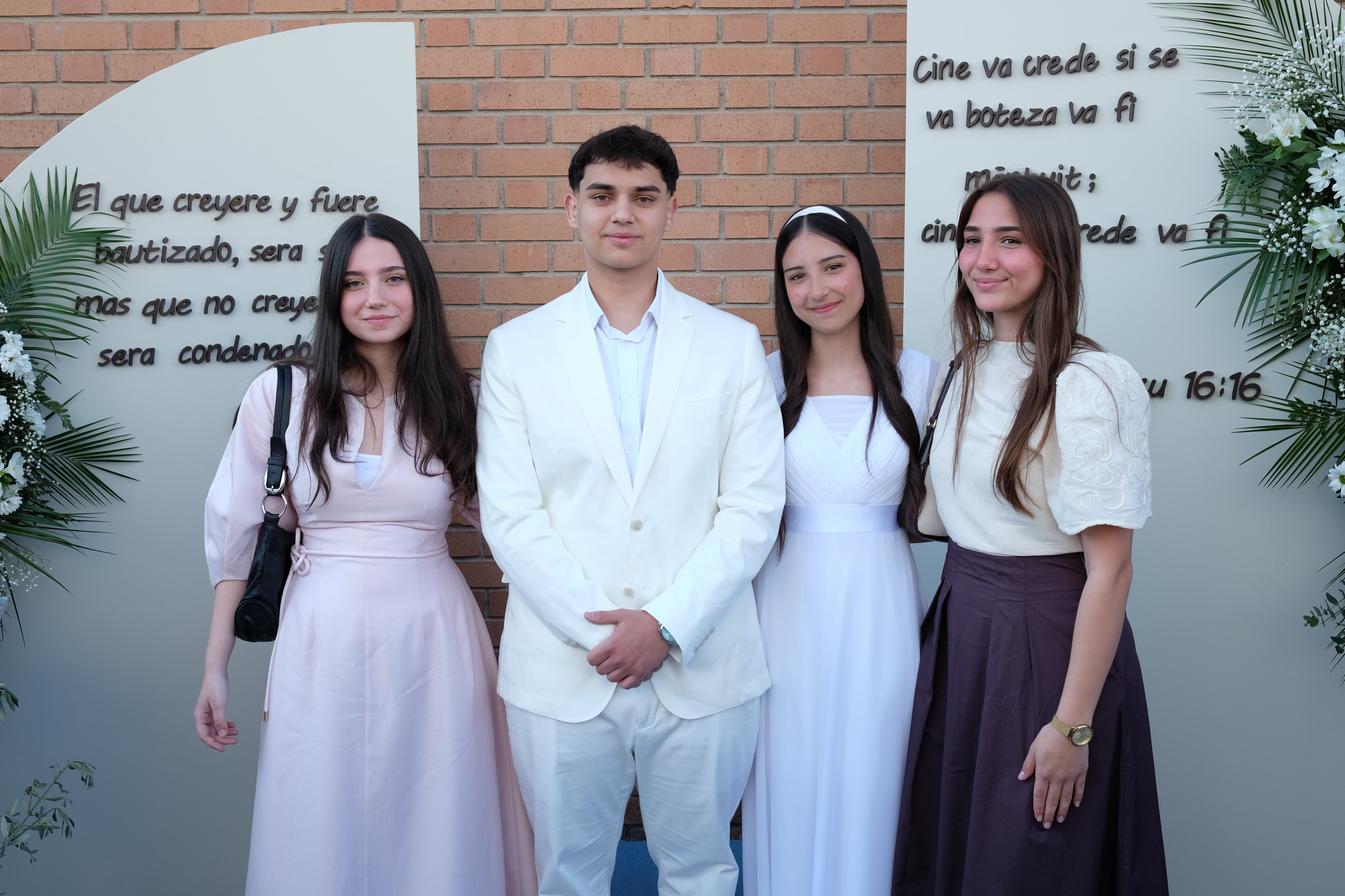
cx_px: 672
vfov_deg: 37.9
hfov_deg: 54.4
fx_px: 1308
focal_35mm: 35
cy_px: 448
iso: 320
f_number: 4.5
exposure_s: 1/250
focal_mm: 23
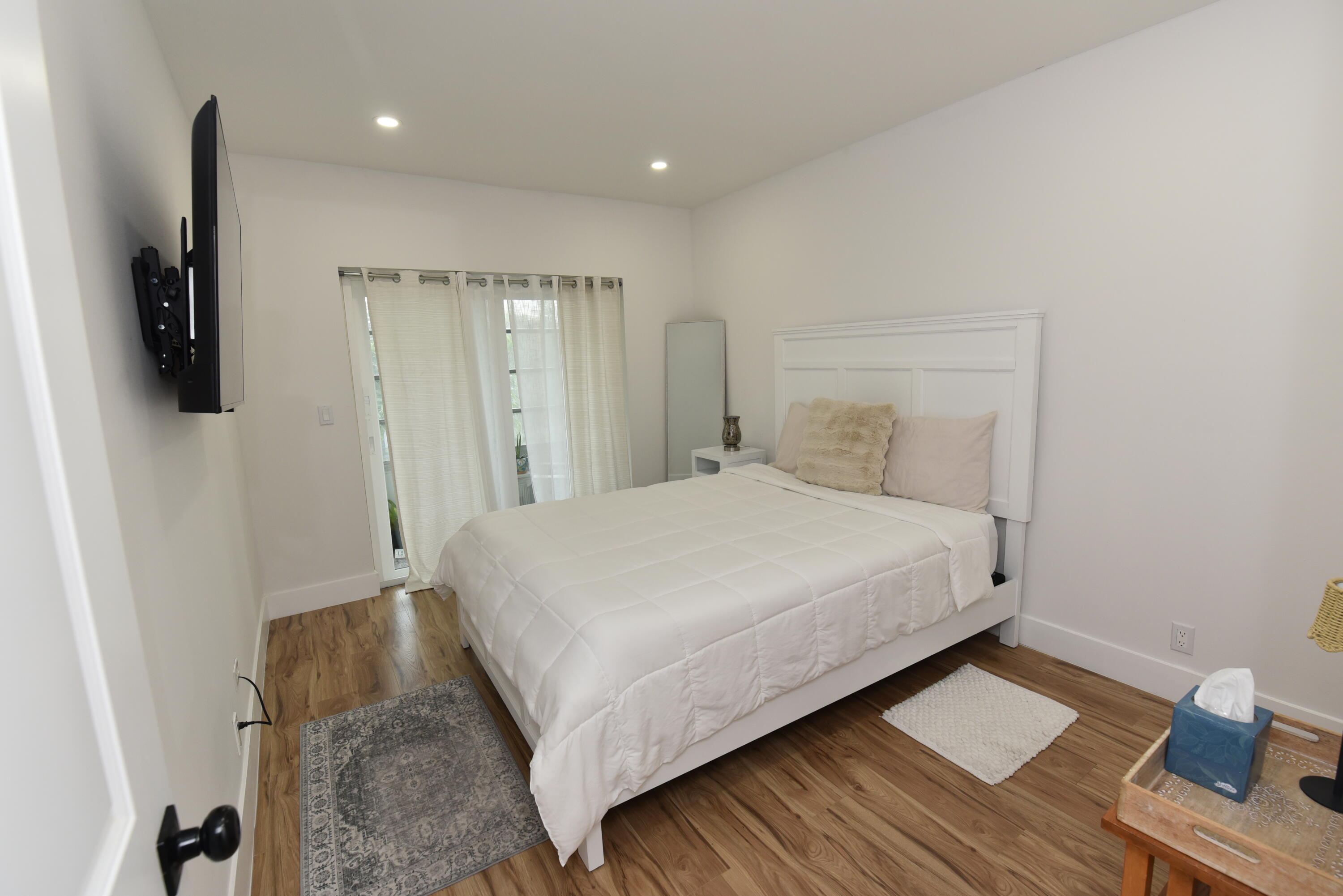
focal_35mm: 15
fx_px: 560
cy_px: 448
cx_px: 672
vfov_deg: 77.4
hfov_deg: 100.4
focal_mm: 15
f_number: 5.6
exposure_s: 1/125
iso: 720
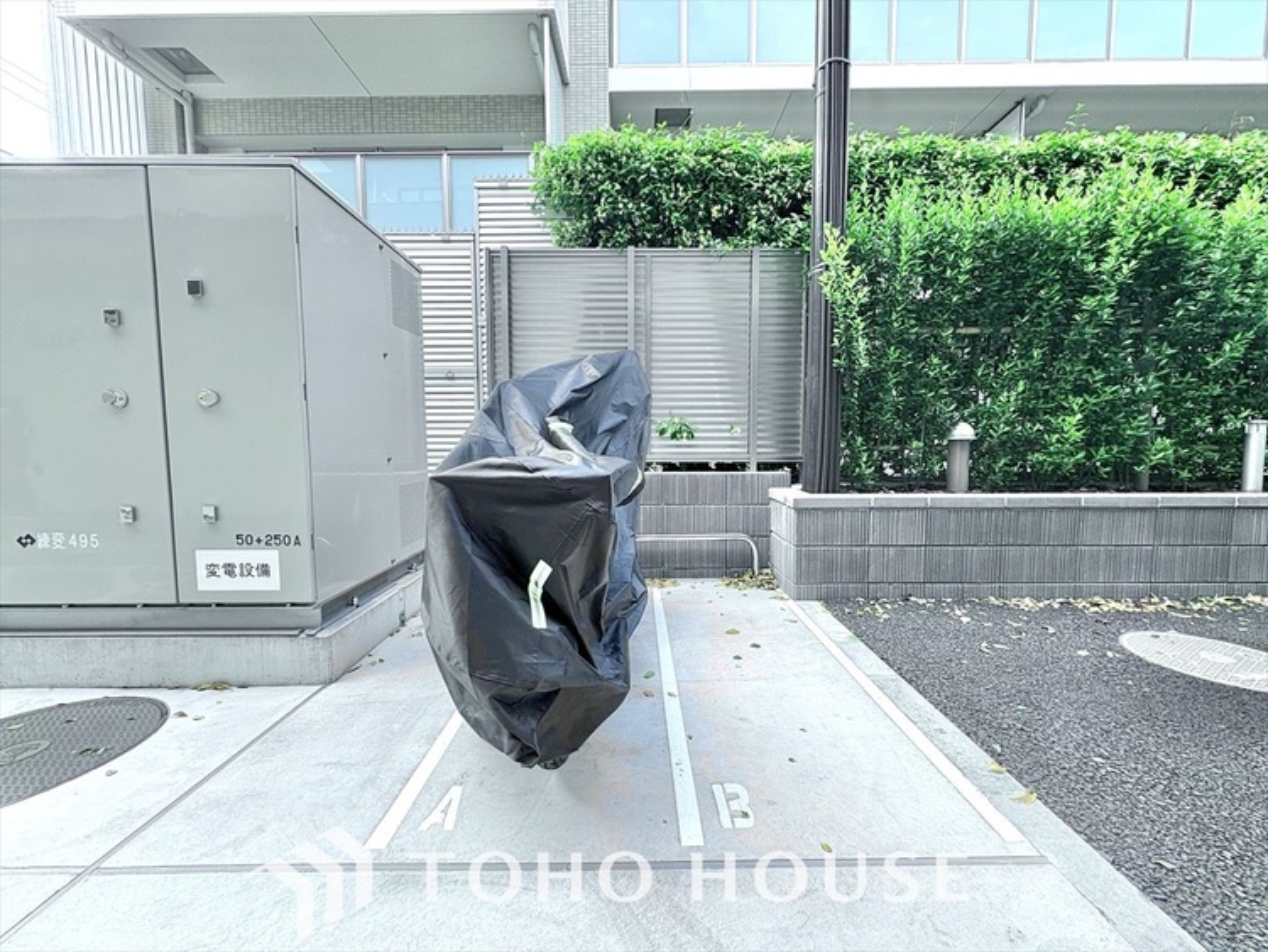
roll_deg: +1.2
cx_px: 634
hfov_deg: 102.0
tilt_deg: -4.7
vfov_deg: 85.7
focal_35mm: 14
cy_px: 476
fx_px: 513
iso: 100
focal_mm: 2.22
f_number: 2.2
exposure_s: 1/99
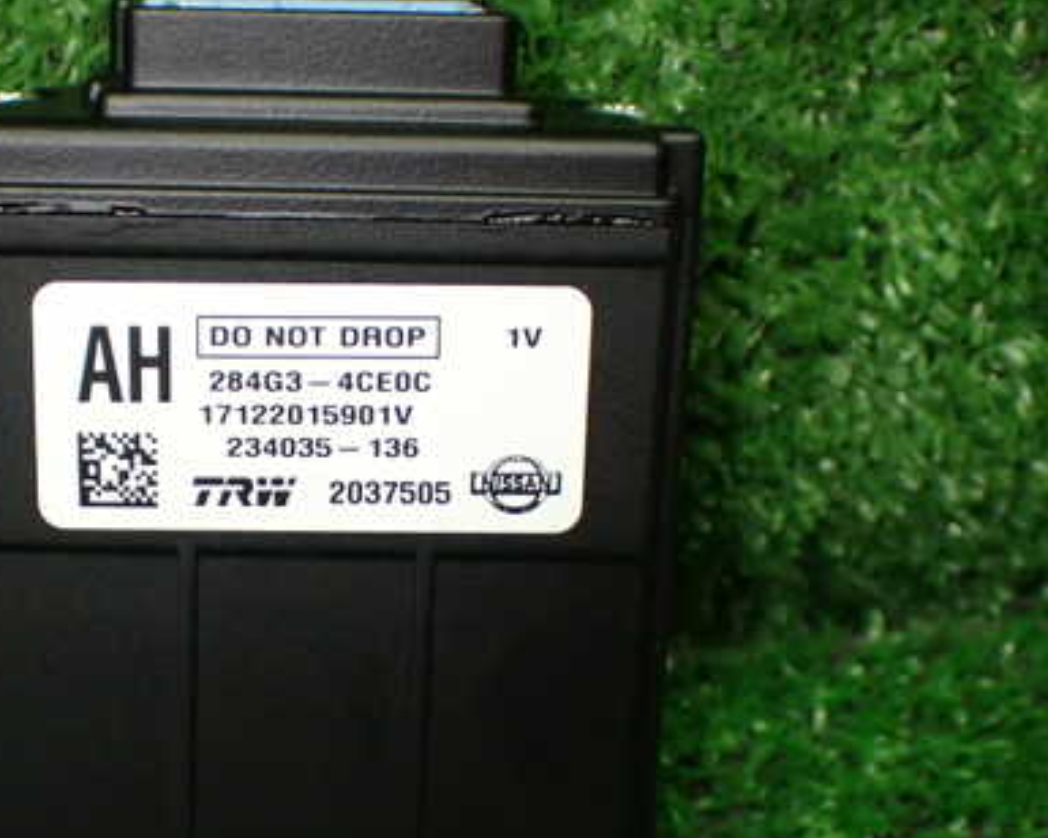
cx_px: 297
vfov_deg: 22.8
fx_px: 2078
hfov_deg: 28.0
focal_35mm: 67
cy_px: 482
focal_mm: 7.84
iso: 800
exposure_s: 1/160
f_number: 2.9
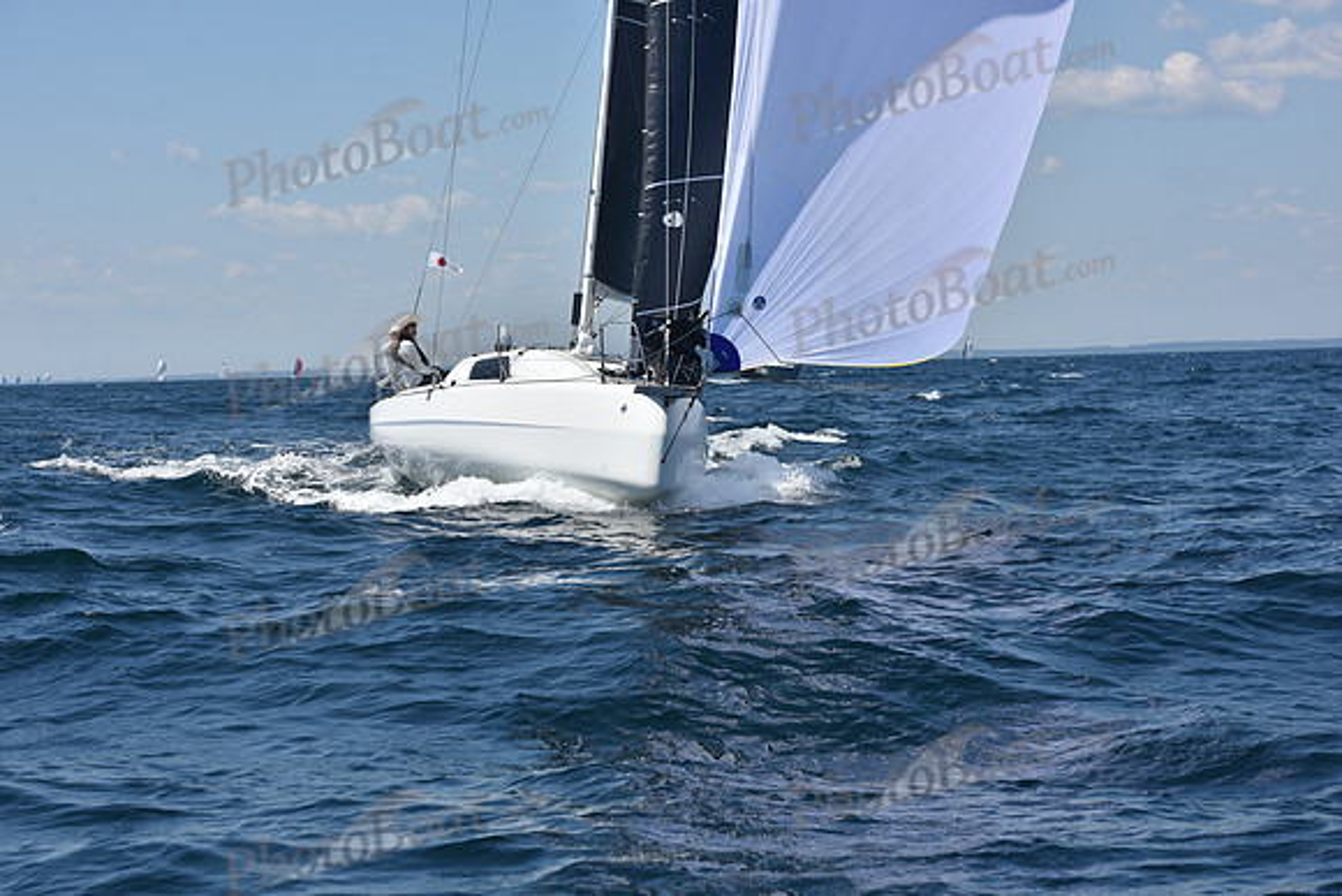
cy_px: 448
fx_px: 3356
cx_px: 671
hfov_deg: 22.6
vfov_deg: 15.2
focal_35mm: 90
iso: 200
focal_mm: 90
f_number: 9
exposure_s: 1/1000
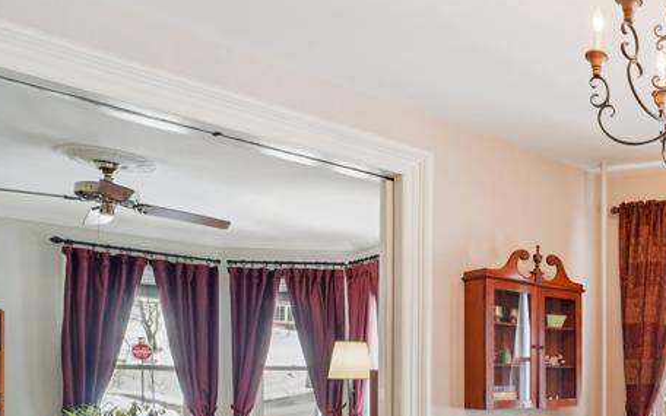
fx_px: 581
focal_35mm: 32
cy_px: 375
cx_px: 729
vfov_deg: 36.9
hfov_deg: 45.3
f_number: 8
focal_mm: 14
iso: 400
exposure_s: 1/20
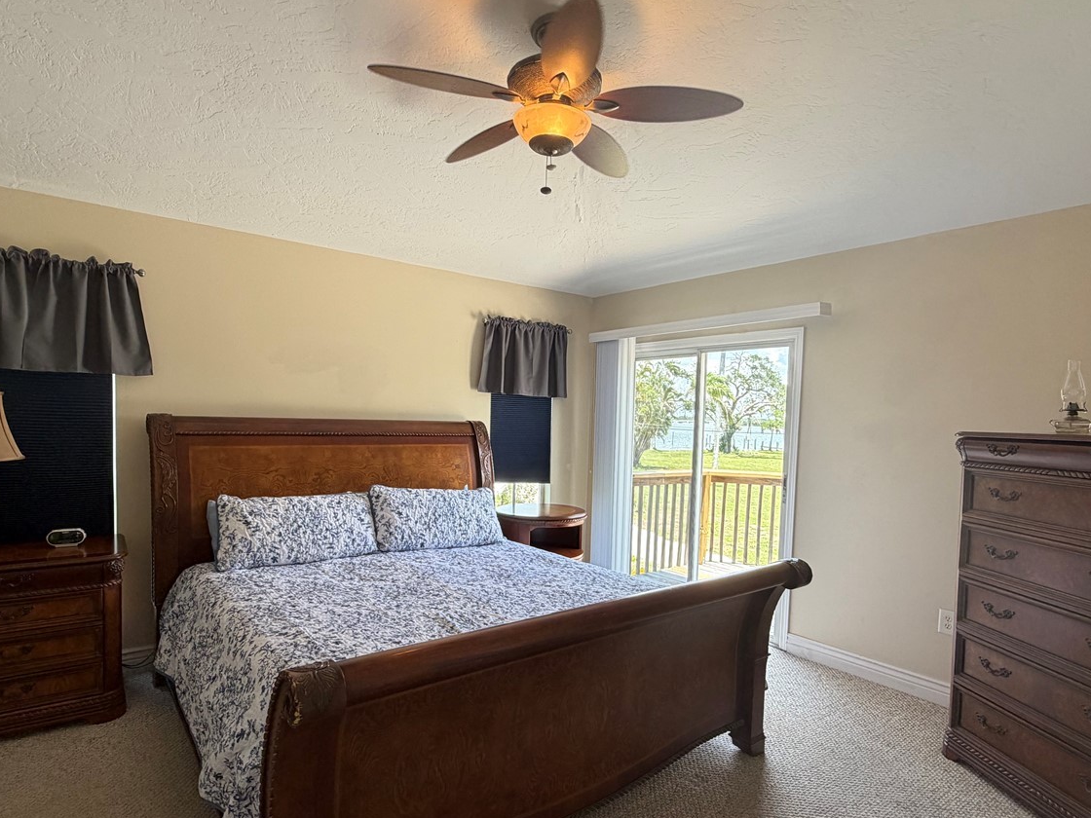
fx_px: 630
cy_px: 448
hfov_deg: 81.7
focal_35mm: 20
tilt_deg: -3.3
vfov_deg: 65.8
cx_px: 537
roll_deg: -0.8
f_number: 2.2
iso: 125
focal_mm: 2.22
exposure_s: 1/121
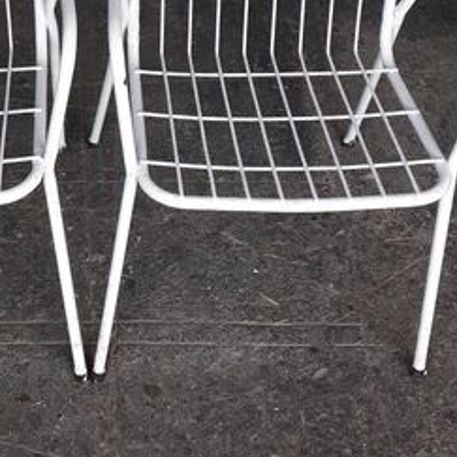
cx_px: 98
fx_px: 881
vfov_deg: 28.5
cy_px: 100
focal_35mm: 59
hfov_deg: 28.5
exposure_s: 1/50
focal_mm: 3.6
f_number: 1.9
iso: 100
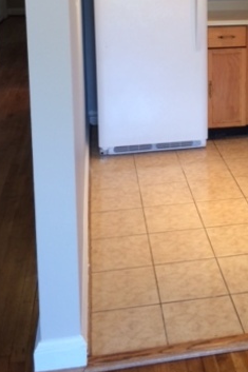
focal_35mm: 59
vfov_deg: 32.1
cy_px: 31
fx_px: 610
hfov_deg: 22.5
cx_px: 216
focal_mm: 4.12
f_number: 2.2
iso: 40
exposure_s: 1/30
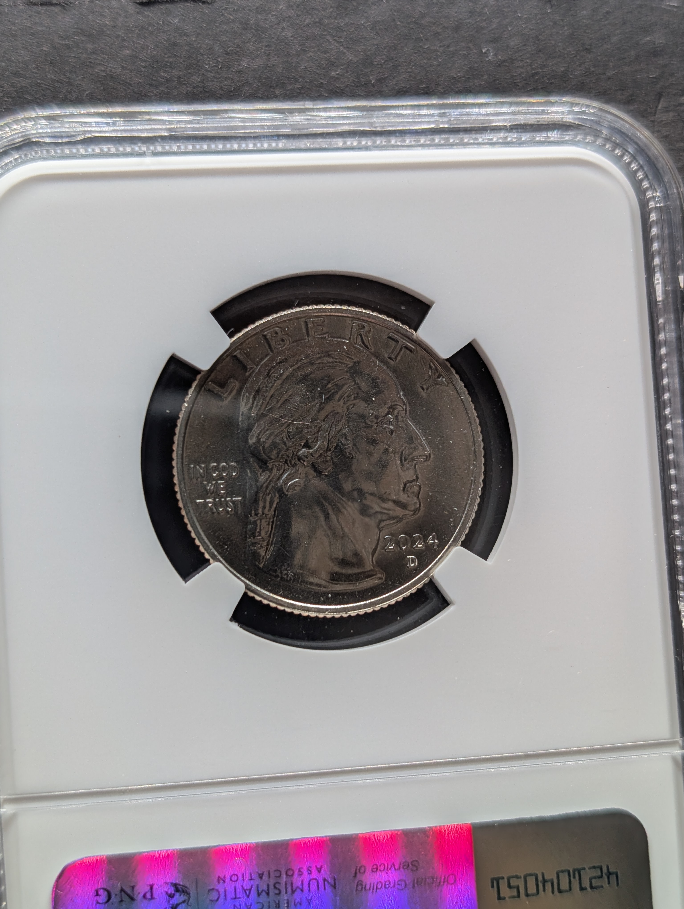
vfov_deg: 38.9
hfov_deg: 29.7
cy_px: 454
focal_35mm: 49
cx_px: 342
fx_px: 1288
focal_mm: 6.9
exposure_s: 1/84.7
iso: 54
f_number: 1.68
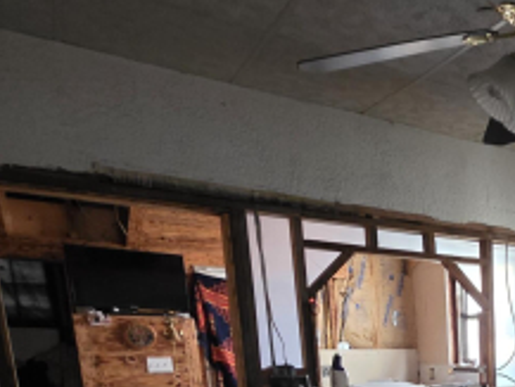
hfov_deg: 36.7
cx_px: 609
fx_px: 595
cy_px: 472
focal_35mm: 40
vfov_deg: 30.3
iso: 1000
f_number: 1.9
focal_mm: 2.2
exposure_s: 1/30
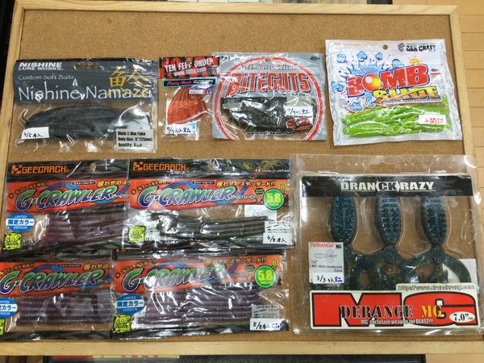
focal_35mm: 31
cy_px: 182
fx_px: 433
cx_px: 242
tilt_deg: -79.0
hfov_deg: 58.4
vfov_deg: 45.4
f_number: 2.4
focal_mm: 3.3
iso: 25
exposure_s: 1/30
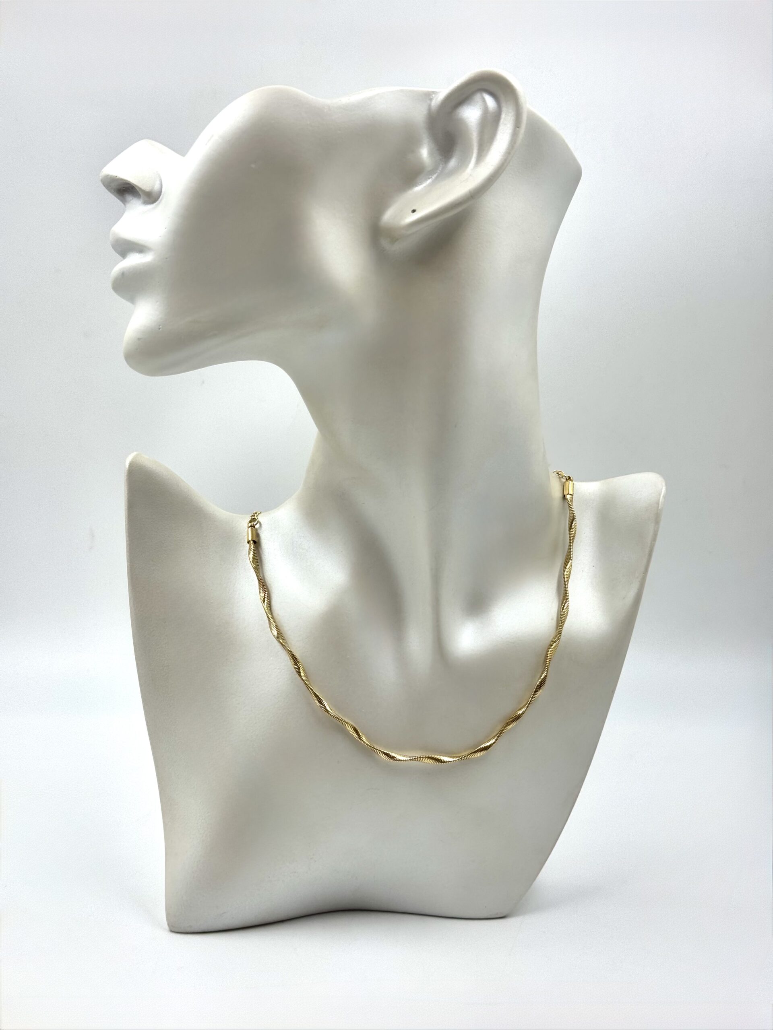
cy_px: 515
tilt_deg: -11.8
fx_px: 1429
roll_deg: +0.7
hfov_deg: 30.3
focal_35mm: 48
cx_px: 386
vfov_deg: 39.7
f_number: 1.78
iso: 64
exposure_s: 1/888
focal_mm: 6.76
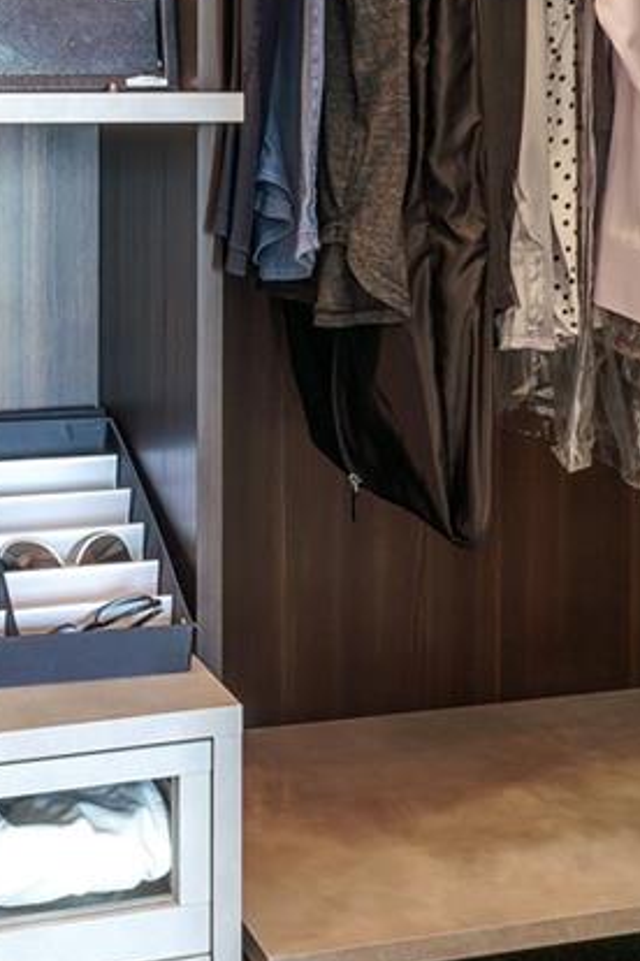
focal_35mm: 61
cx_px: 169
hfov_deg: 22.0
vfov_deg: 31.0
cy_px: 51
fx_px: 1629
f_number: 10
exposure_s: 1.3
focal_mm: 15.8
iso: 250
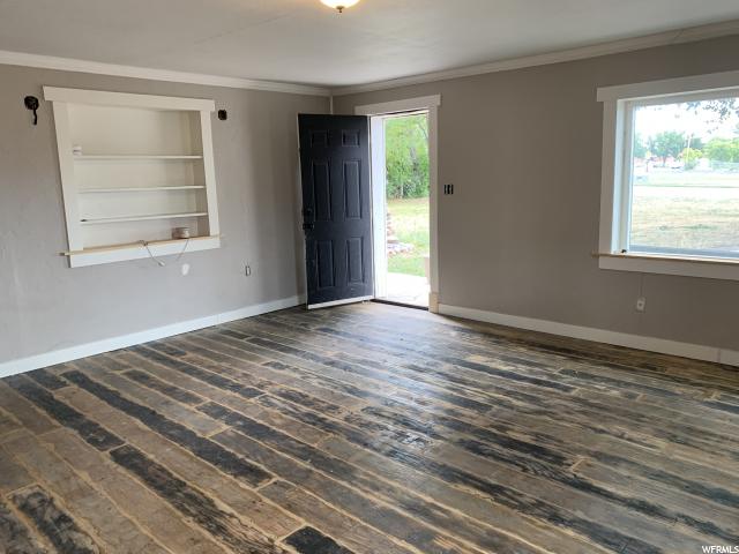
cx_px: 370
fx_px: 555
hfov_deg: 67.3
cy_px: 277
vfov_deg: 53.1
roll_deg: +1.0
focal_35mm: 26
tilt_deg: -9.7
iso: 100
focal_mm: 4.25
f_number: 1.8
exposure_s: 1/79
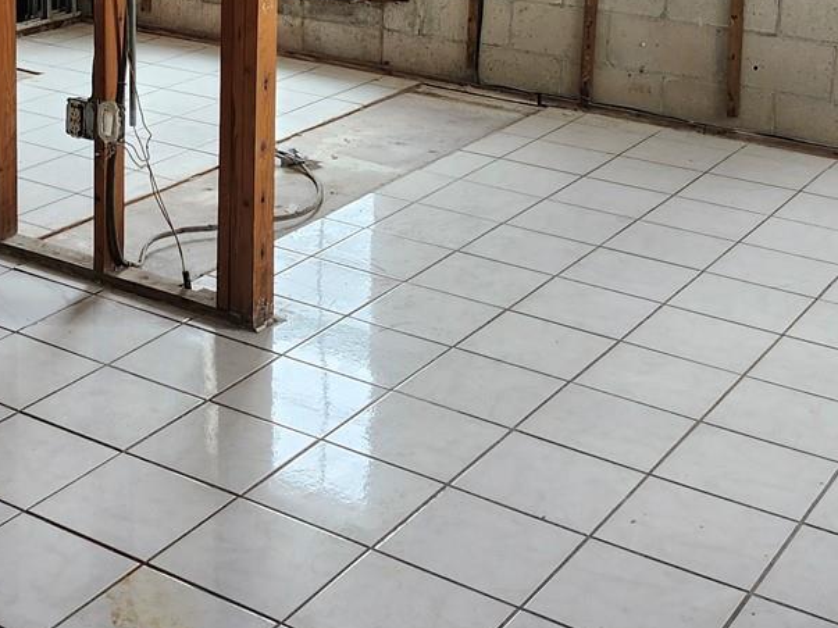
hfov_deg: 31.1
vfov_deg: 22.4
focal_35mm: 61
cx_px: 204
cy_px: -96
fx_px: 1476
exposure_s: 1/180
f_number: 1.8
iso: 200
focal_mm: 5.54
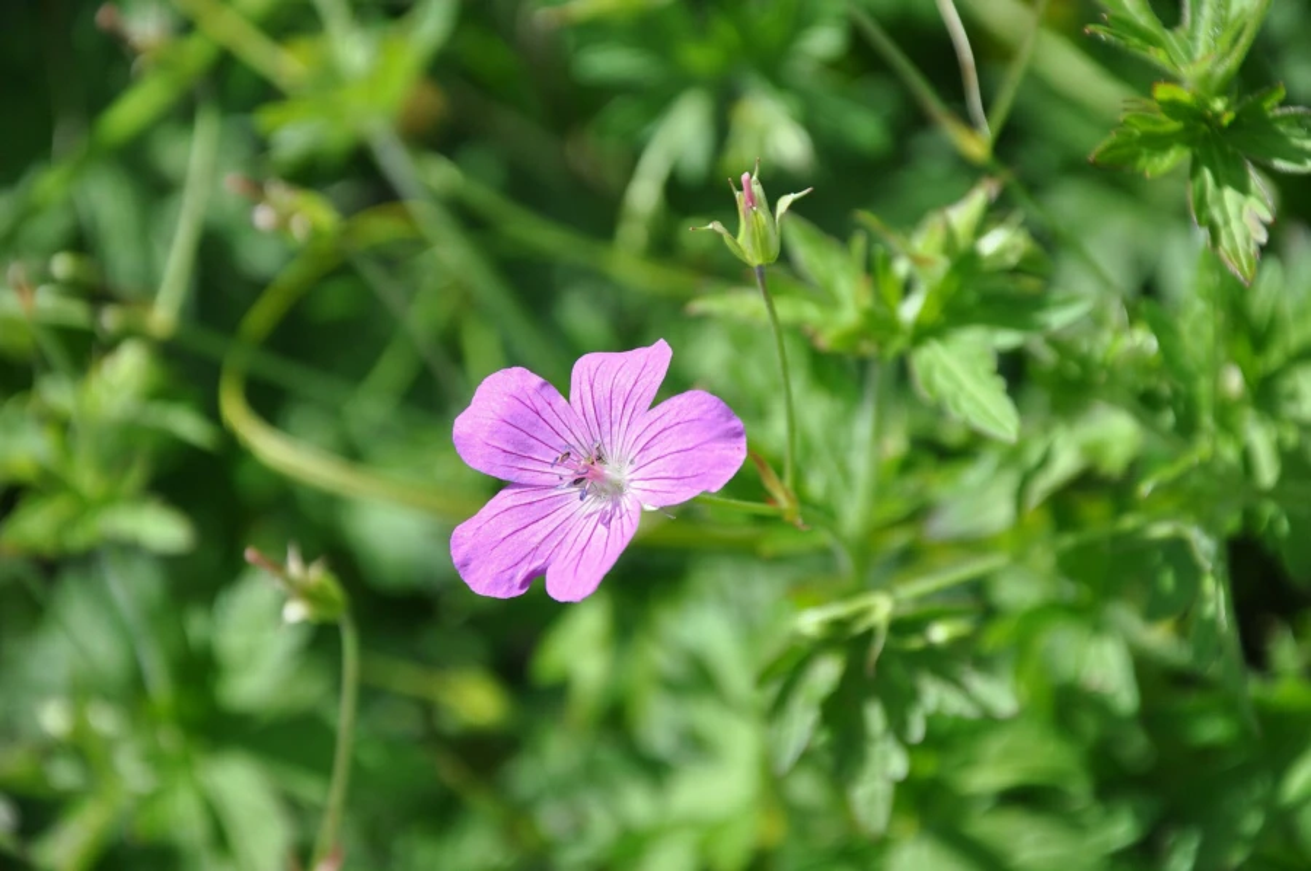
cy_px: 436
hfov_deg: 13.1
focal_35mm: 158
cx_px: 656
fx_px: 5729
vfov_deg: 8.7
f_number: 7.1
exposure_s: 1/800
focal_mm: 105
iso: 400
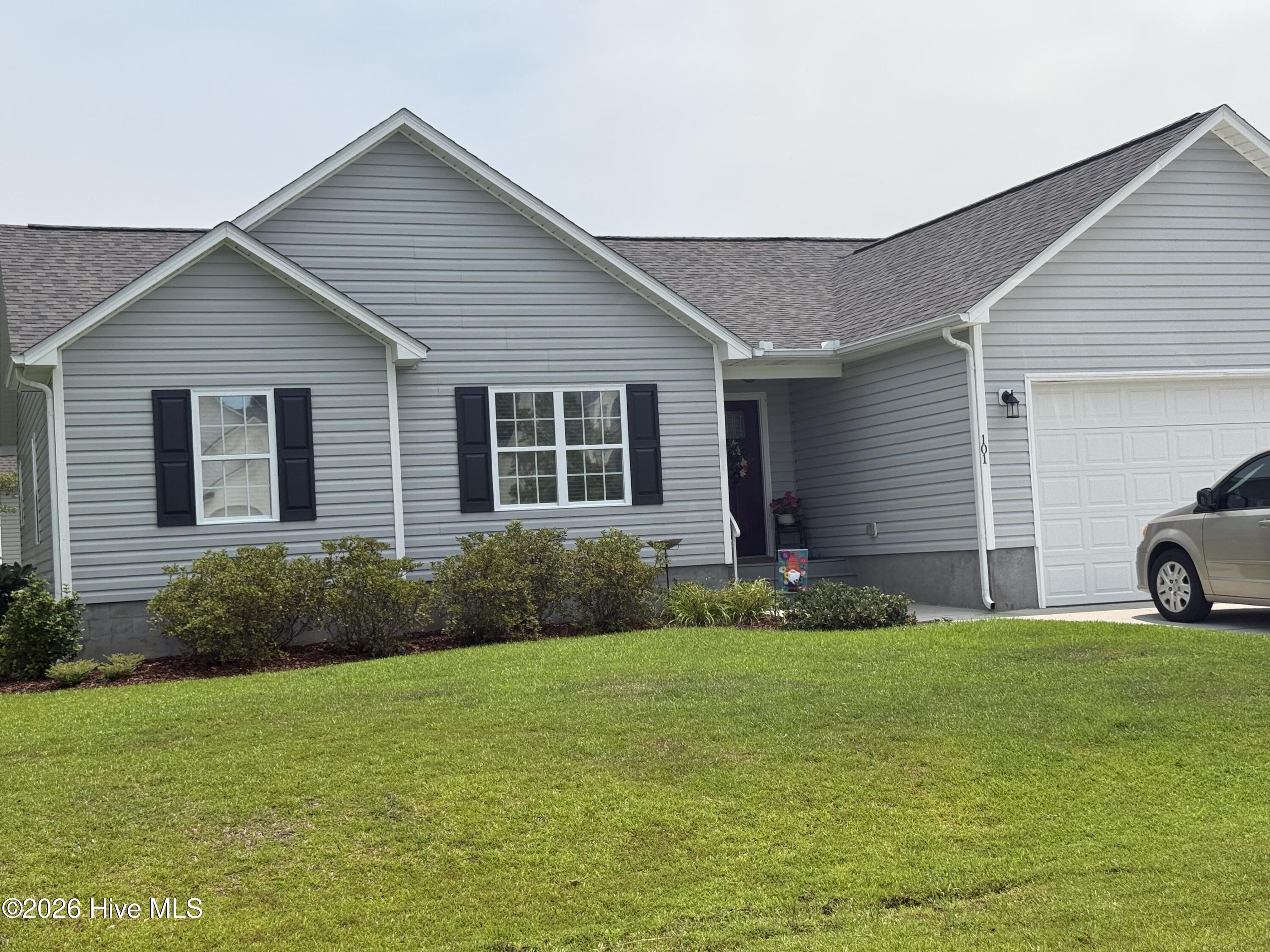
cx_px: 635
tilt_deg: +3.0
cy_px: 476
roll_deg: +3.0
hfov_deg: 39.7
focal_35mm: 48
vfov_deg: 30.3
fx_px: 1761
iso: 80
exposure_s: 1/6536
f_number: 1.78
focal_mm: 6.76
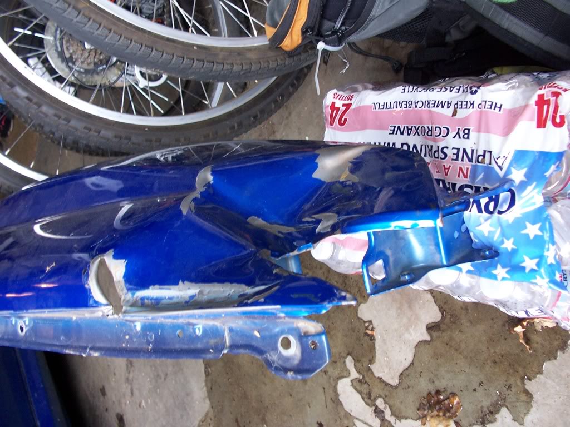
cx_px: 285
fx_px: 576
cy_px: 214
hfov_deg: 52.6
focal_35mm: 35
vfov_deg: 40.7
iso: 140
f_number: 2.8
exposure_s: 1/20
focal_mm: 6
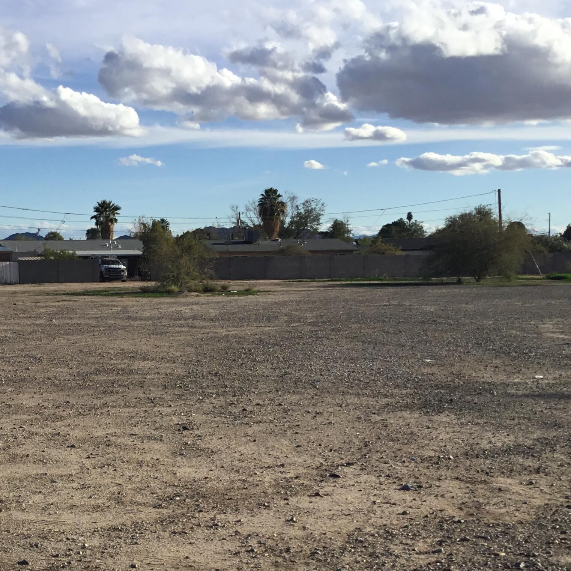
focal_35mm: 54
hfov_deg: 31.0
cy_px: 381
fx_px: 1008
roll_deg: +1.0
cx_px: 137
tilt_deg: -7.2
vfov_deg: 31.4
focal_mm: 3.3
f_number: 2.4
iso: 25
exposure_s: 1/1852
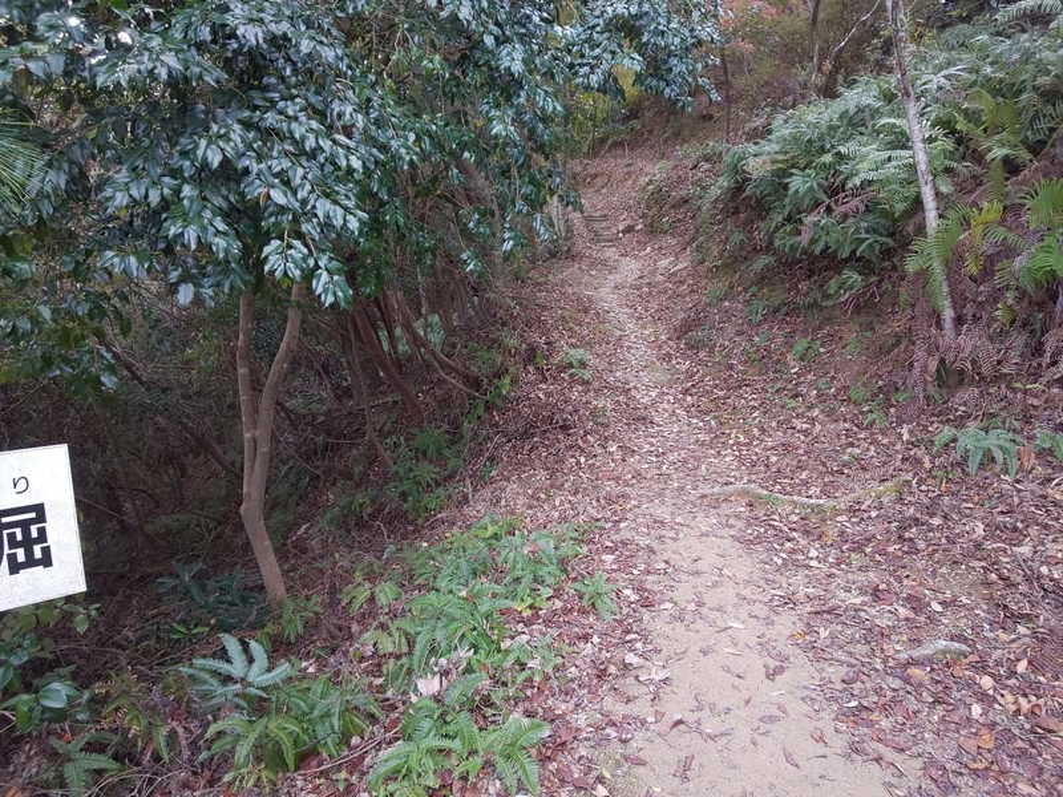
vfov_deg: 66.0
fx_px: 614
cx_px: 532
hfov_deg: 81.7
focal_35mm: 20
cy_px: 398
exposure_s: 1/50
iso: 43
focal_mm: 3.45
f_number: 1.94
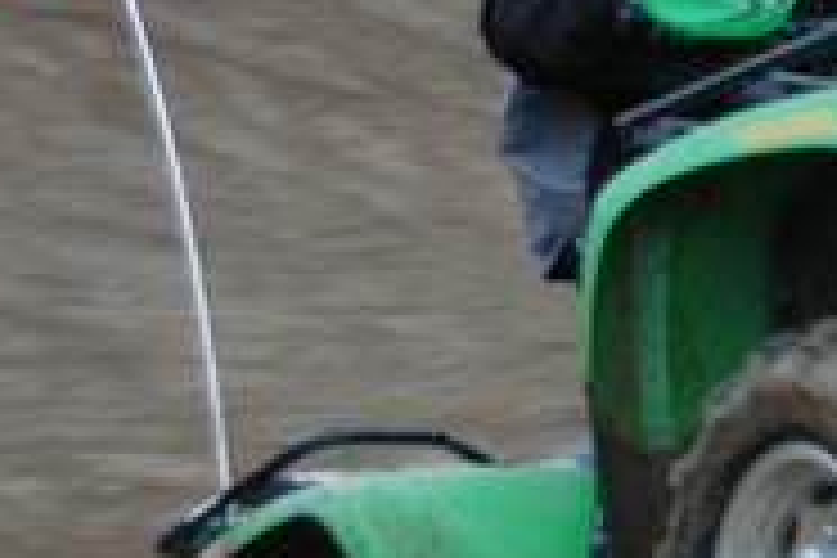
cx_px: 1440
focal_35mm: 258
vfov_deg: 5.3
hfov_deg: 7.8
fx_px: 5998
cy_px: 284
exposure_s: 1/125
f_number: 5.6
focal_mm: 40
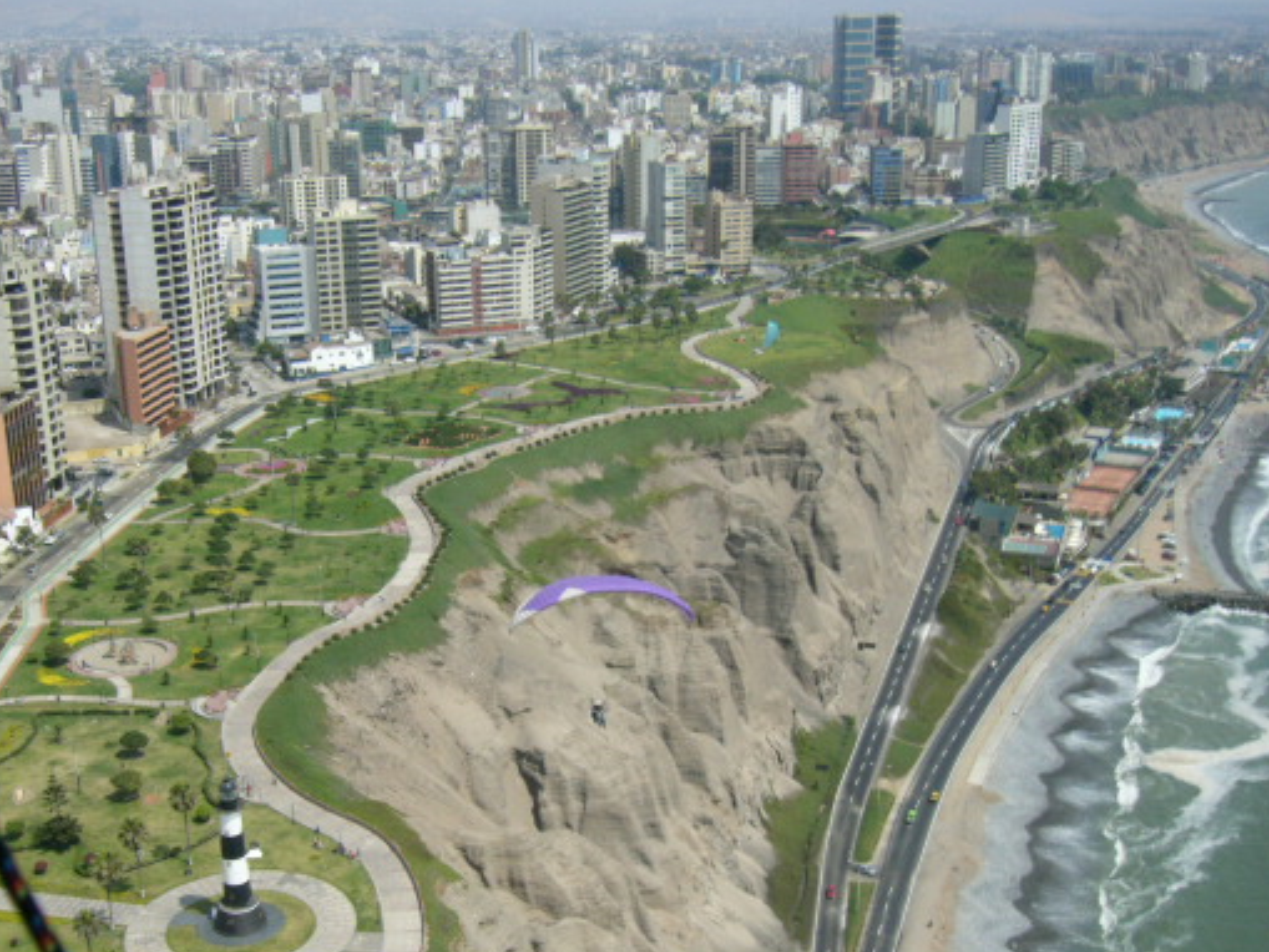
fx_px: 1613
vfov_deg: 32.8
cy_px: 586
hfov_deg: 42.7
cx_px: 506
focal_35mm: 44
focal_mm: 5.8
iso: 50
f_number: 8
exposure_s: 1/200
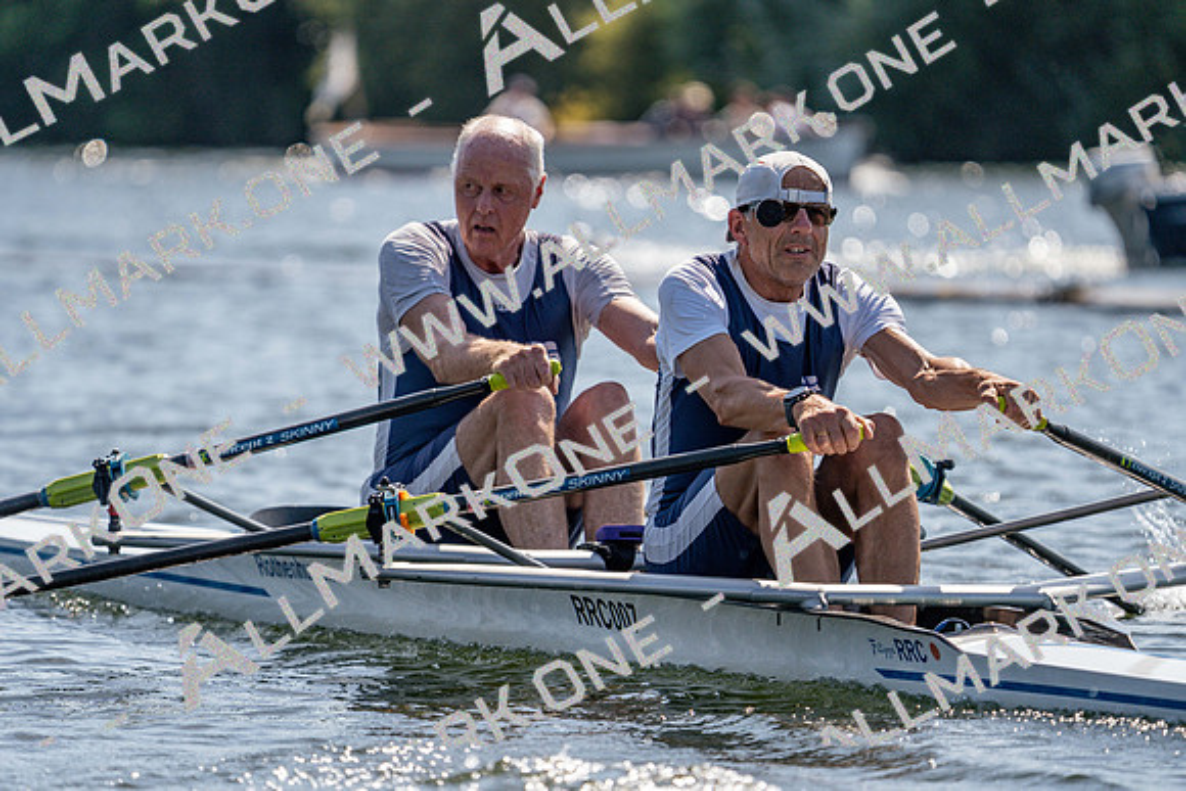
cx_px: 593
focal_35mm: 376
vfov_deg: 3.7
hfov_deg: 5.5
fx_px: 12389
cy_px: 396
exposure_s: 1/2000
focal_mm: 376
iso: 320
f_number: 6.3
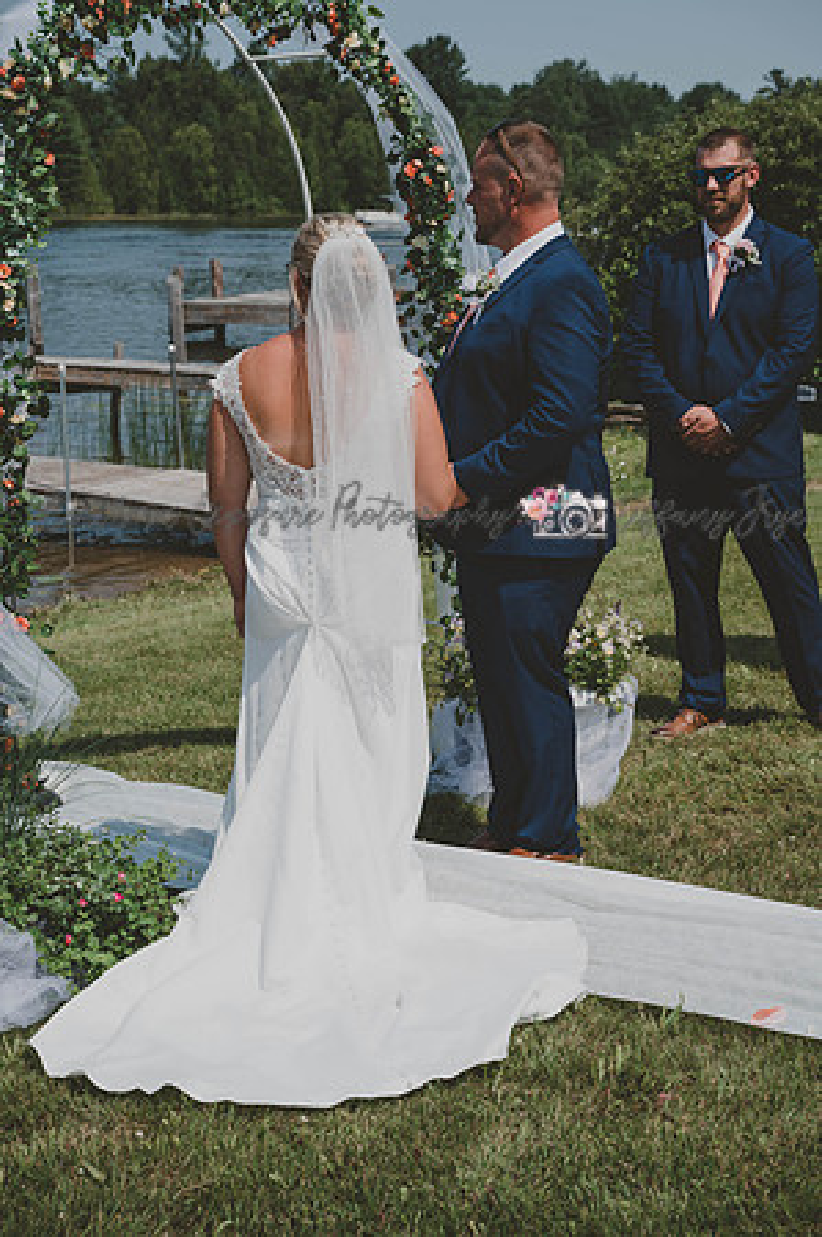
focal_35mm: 59
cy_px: 618
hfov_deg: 22.9
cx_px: 411
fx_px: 2025
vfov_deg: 34.0
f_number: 8
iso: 100
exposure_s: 1/500
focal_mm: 59
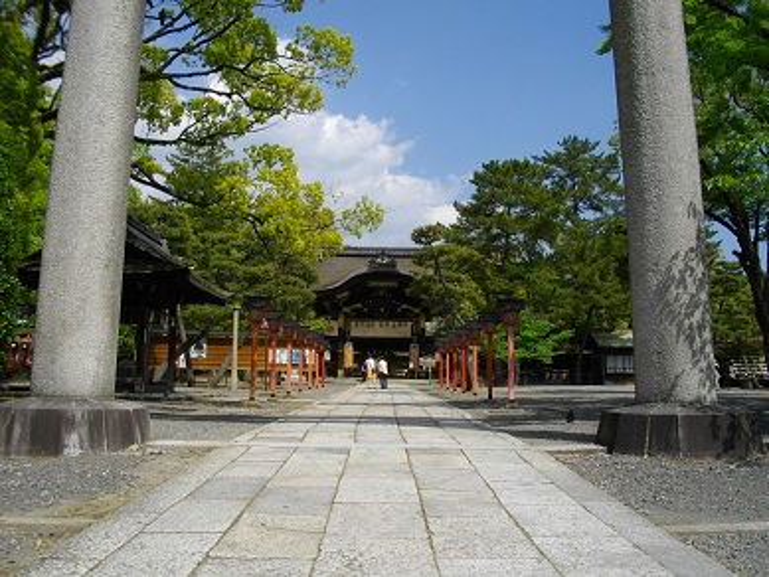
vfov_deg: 44.2
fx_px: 711
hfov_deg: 56.8
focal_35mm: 32
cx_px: 384
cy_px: 288
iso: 100
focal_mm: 5.7
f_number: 5.5
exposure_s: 1/500
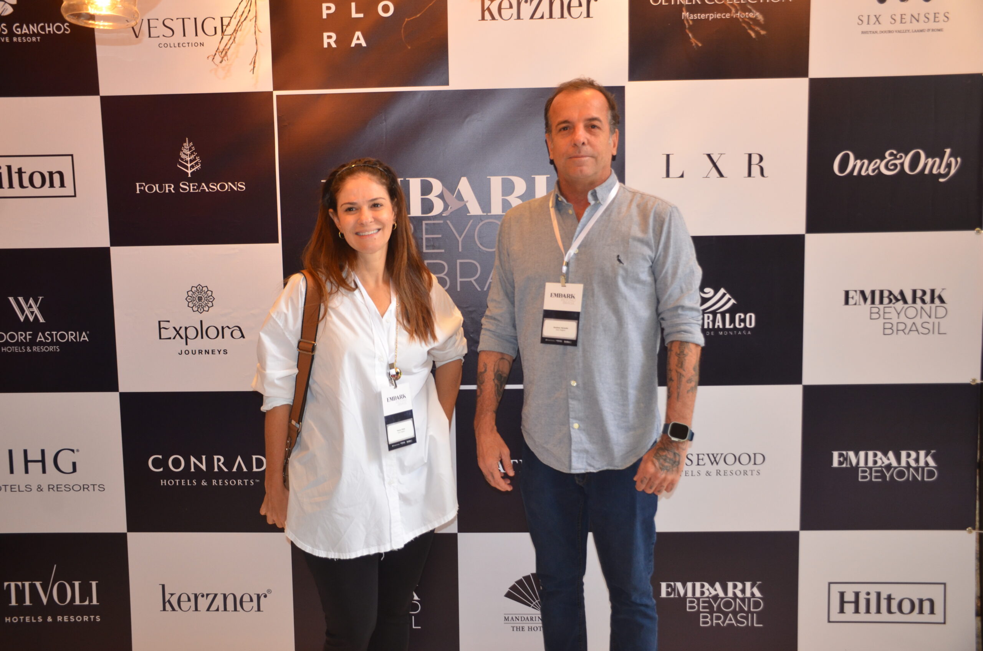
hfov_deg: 57.3
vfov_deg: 39.8
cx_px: 492
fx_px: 899
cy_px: 326
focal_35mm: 33
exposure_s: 1/60
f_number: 3.5
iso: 720
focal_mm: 22
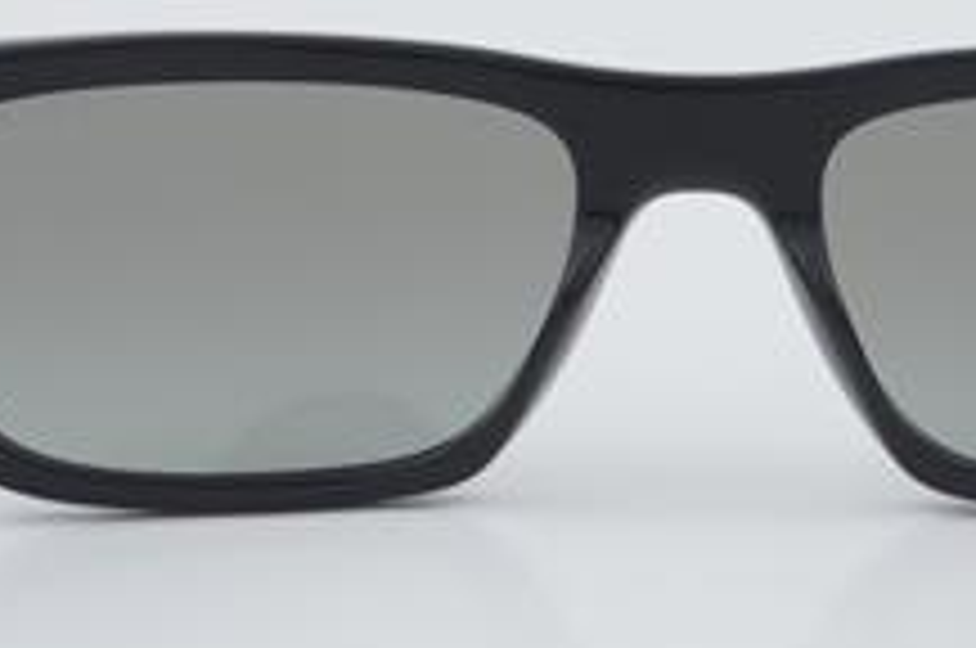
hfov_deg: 13.5
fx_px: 4113
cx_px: 702
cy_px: 234
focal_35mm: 152
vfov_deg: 9.0
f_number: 32
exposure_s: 1/3
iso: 100
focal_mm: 55
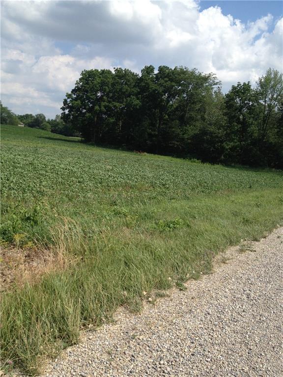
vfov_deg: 52.6
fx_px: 382
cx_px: 142
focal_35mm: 35
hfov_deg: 40.7
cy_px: 188
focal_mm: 4.28
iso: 64
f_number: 2.4
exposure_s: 1/1972
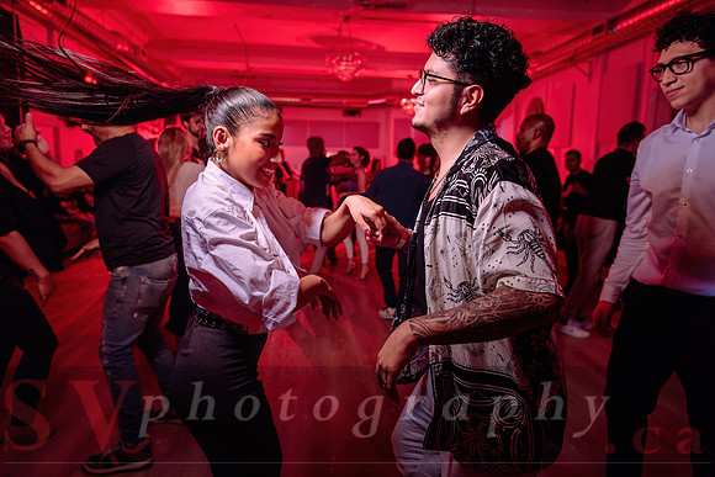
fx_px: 477
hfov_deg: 73.7
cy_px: 238
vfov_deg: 53.2
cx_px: 358
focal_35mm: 24
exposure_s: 1/60
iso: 800
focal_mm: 24
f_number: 3.2
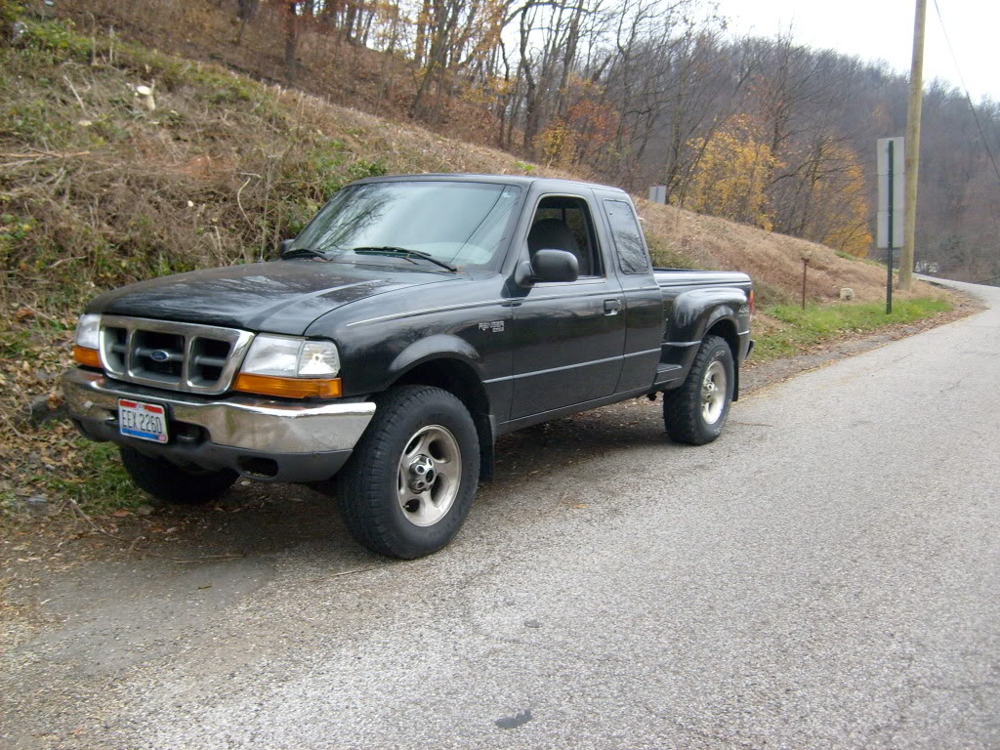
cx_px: 500
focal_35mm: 35
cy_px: 375
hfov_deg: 52.6
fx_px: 1011
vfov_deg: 40.7
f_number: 2.8
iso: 100
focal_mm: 5.8
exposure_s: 1/45
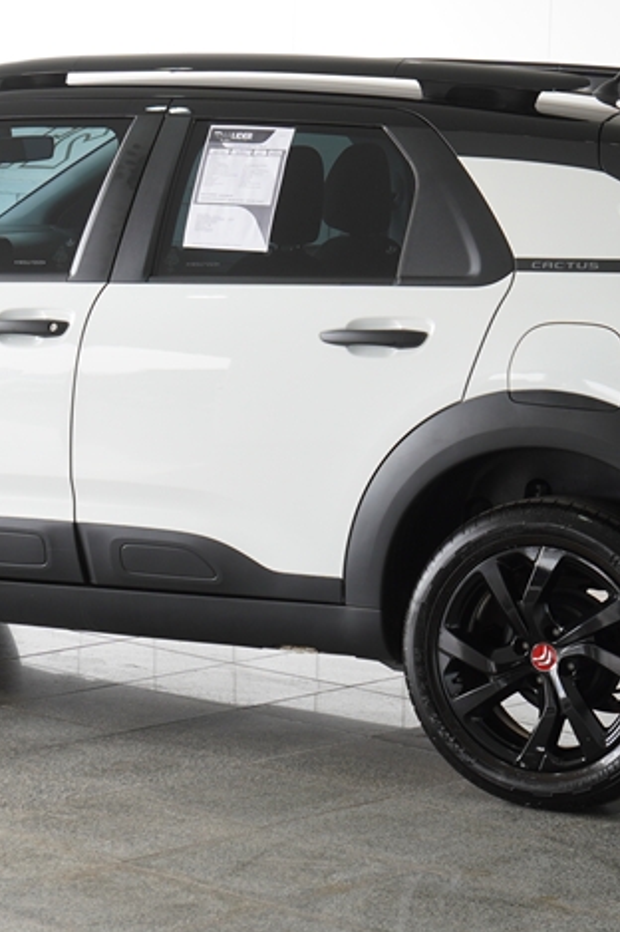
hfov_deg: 11.6
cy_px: 398
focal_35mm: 118
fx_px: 3053
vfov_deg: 17.4
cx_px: 270
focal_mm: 36
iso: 160
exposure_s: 1/125
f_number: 4
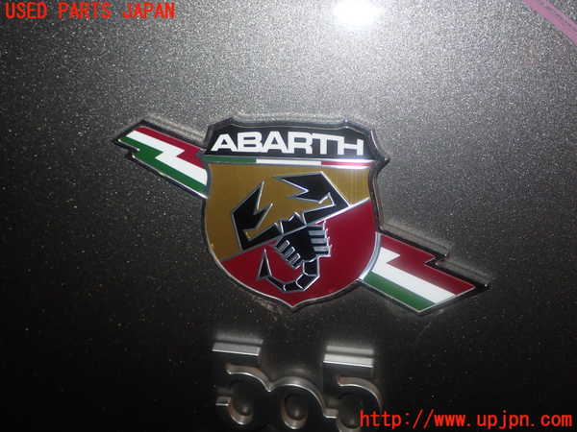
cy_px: 216
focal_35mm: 44
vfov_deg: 32.9
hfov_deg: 42.9
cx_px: 288
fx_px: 733
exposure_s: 1/40
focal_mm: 7.84
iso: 200
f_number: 9
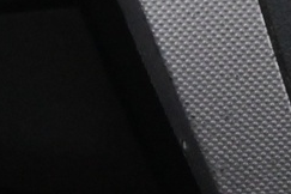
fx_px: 1617
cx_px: 675
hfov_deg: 9.3
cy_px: -165
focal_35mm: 200
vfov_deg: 6.7
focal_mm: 20
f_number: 3.8
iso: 3600
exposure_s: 1/30
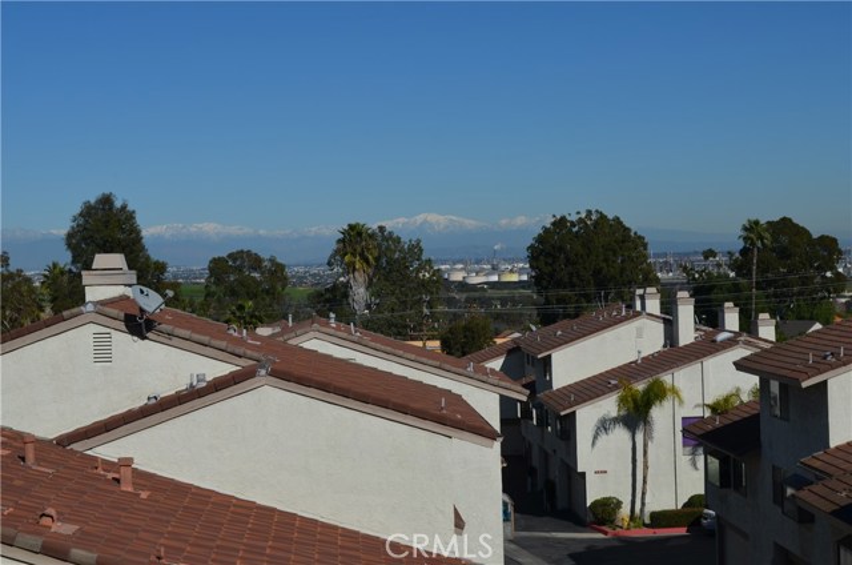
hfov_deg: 33.5
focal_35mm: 60
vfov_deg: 22.5
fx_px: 1417
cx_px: 426
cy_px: 282
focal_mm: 40
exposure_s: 1/400
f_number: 10
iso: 100
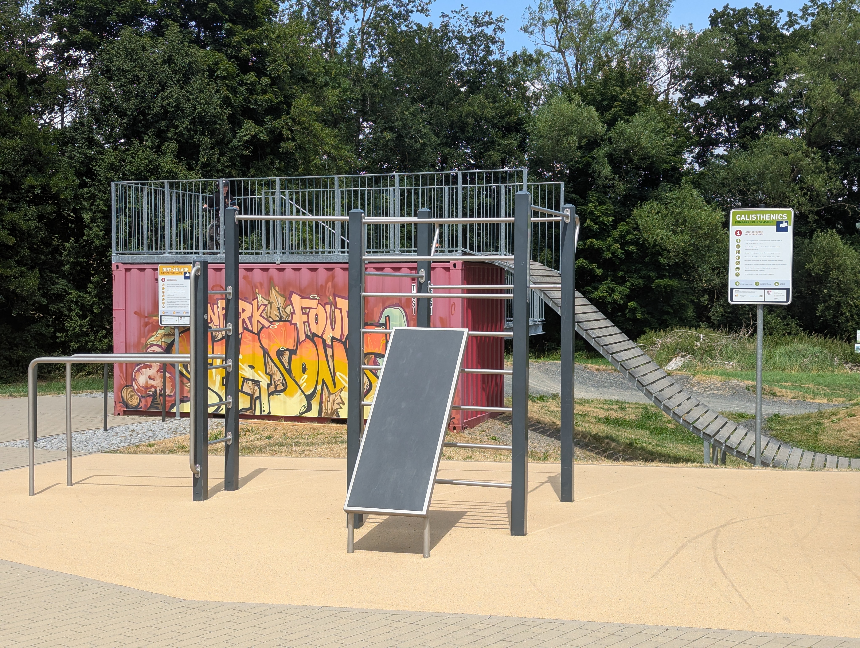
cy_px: 324
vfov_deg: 30.3
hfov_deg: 39.6
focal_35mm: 48
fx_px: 1194
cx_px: 430
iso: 44
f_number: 1.85
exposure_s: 1/1490
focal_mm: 6.81
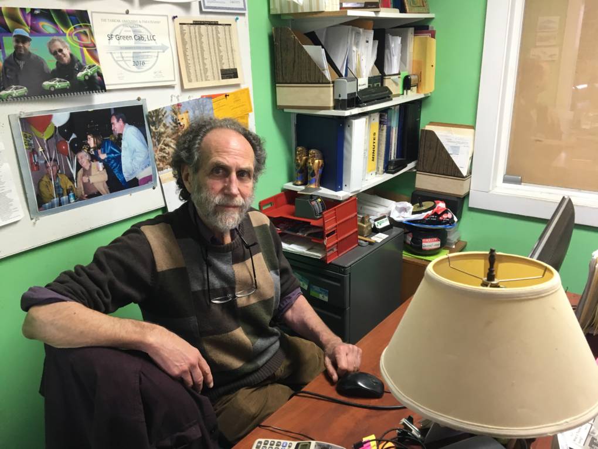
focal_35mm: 29
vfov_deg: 48.2
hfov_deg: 61.7
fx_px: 501
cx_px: 299
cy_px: 224
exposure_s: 1/30
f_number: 2.2
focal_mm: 4.15
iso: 64
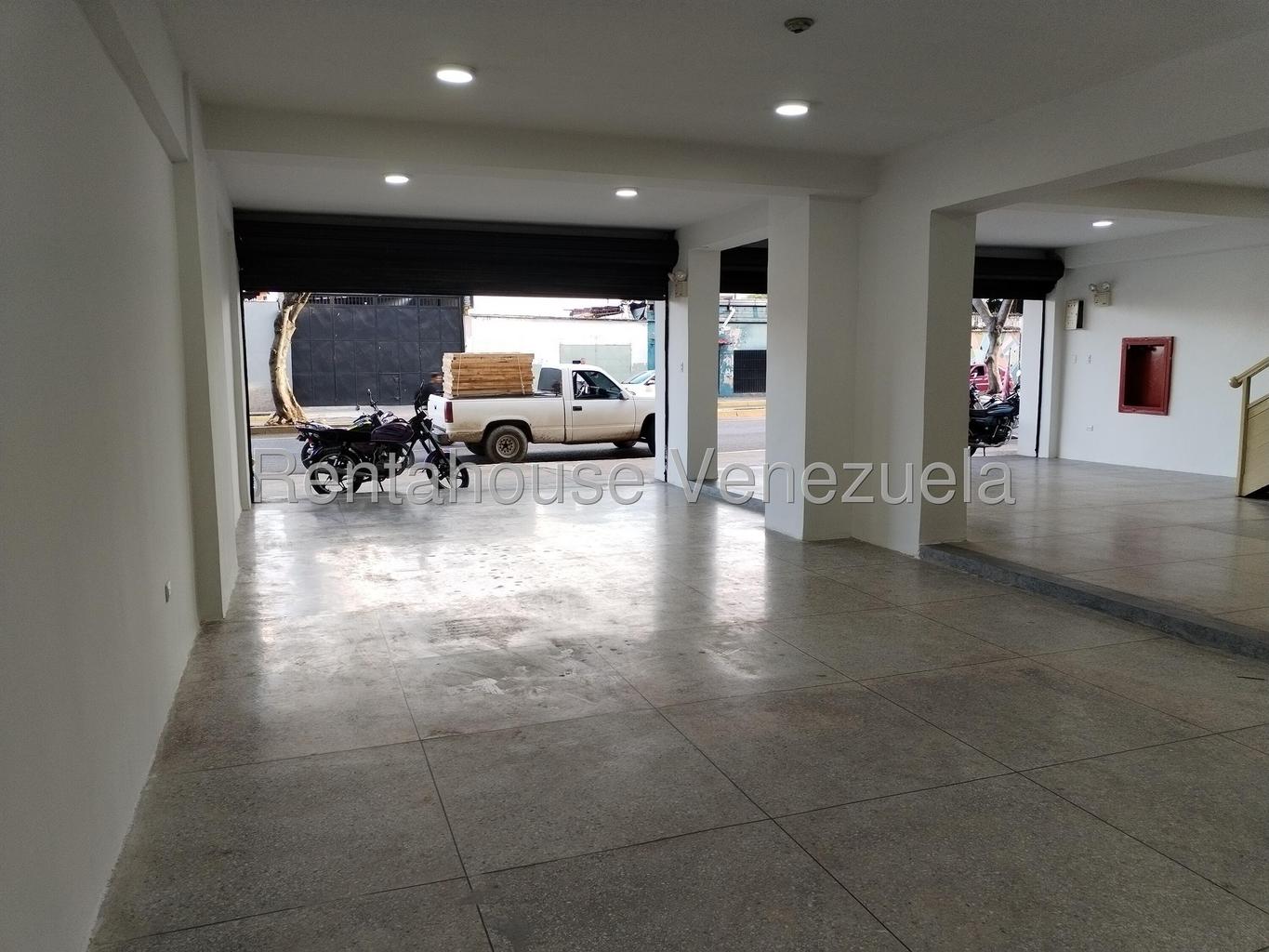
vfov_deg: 48.2
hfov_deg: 61.7
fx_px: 1063
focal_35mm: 29
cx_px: 634
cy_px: 476
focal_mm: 4.75
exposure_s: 1/120
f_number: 1.8
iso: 194
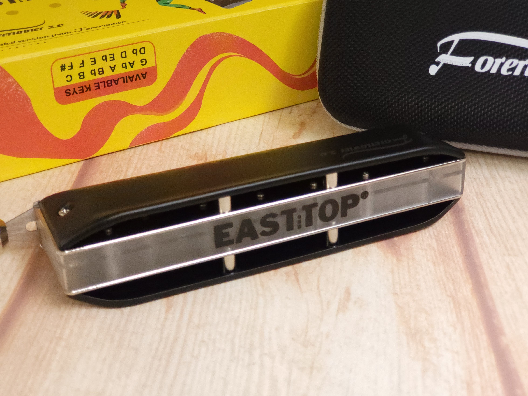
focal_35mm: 53
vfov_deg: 27.5
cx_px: 261
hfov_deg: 36.2
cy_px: 201
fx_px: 808
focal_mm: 6
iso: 500
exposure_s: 1/750
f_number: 2.4
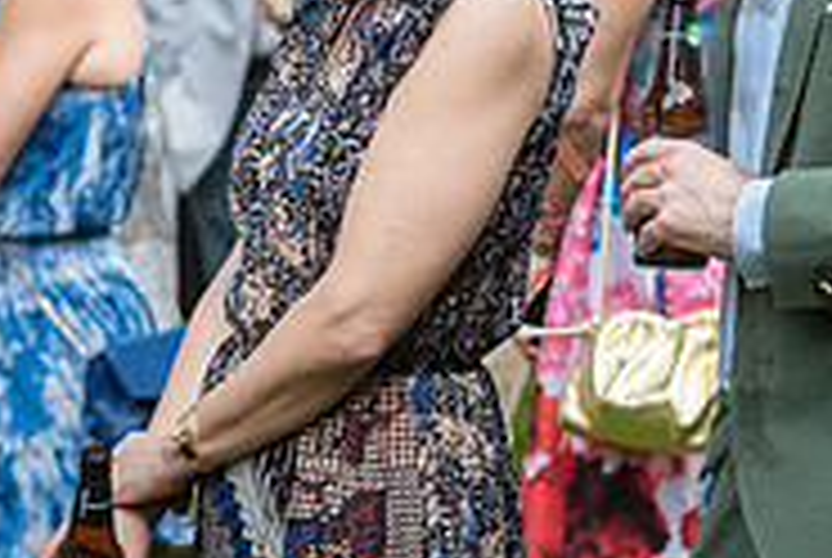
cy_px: -63
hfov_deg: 7.3
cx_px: 772
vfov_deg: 4.9
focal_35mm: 280
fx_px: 6481
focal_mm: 86
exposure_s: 1/250
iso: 2000
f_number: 4.5
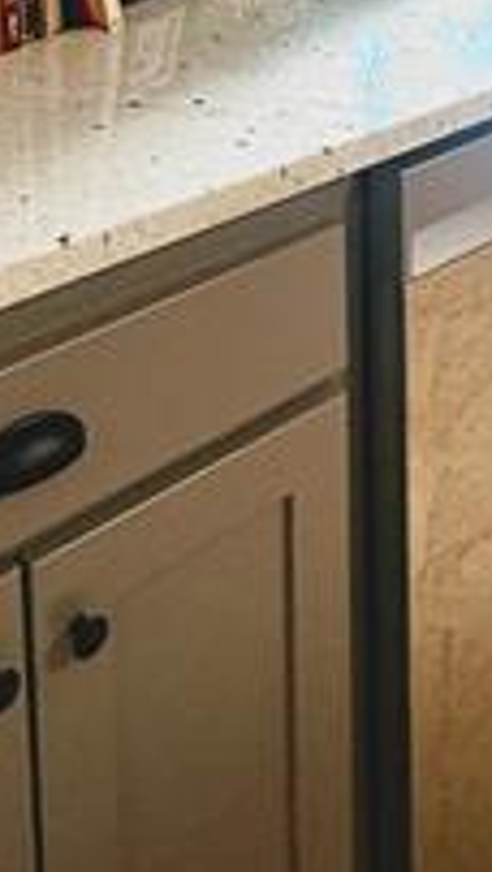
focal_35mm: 58
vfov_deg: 30.3
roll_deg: +0.3
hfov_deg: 20.5
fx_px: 1342
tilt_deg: -6.5
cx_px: 393
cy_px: -190
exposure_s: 1/60
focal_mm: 2.22
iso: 320
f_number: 2.2
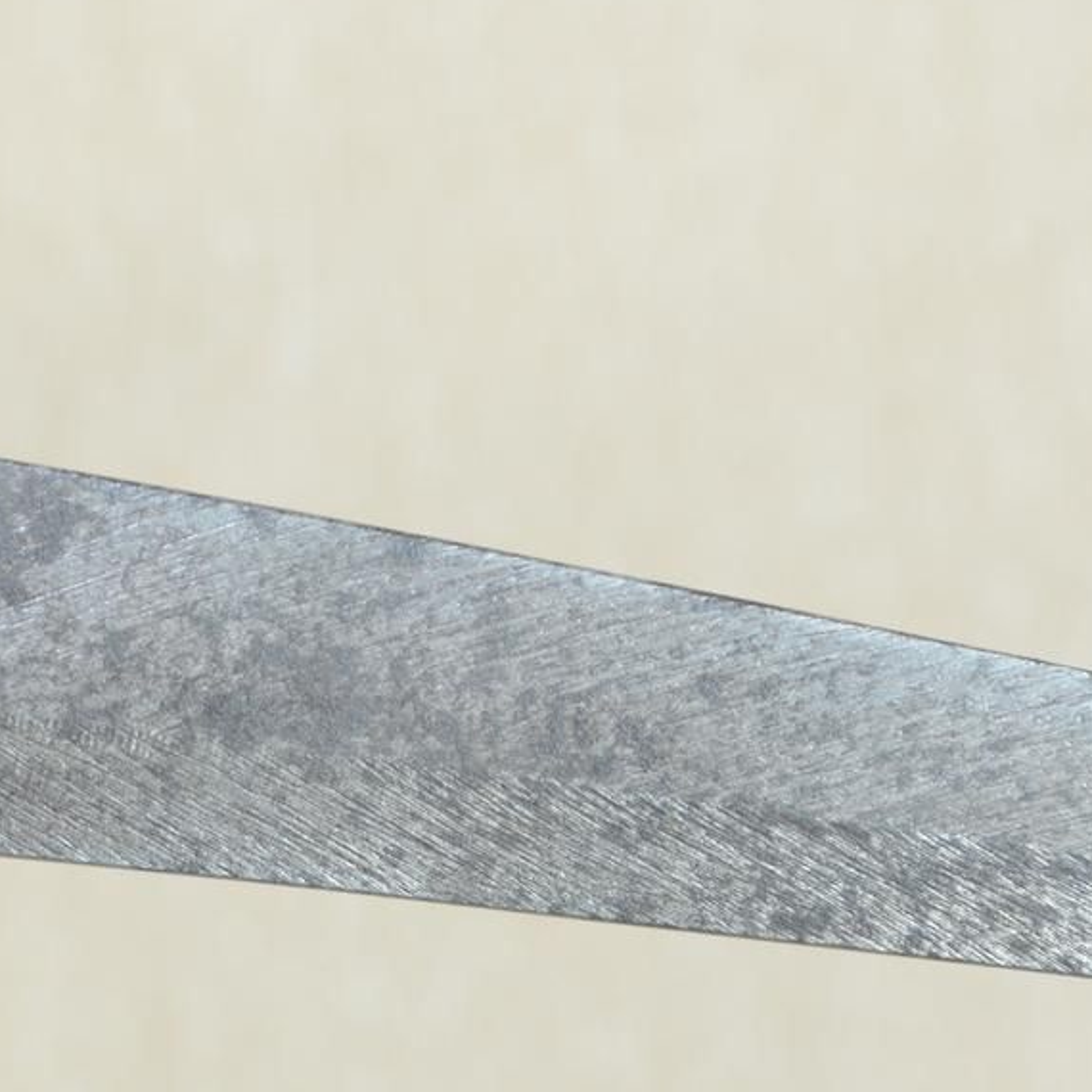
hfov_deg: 6.6
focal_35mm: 266
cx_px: -117
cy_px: 591
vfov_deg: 6.6
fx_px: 9495
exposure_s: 1/2
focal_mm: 85
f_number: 11
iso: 400
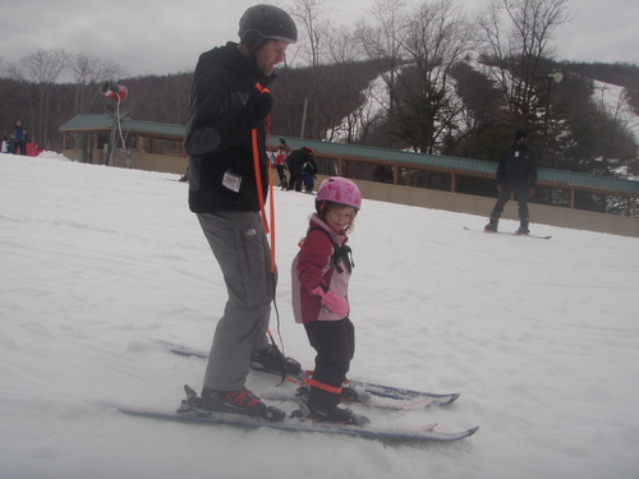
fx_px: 701
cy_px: 240
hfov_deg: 49.0
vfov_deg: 37.7
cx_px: 320
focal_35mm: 38
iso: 80
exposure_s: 1/160
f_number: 3.5
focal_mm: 6.7
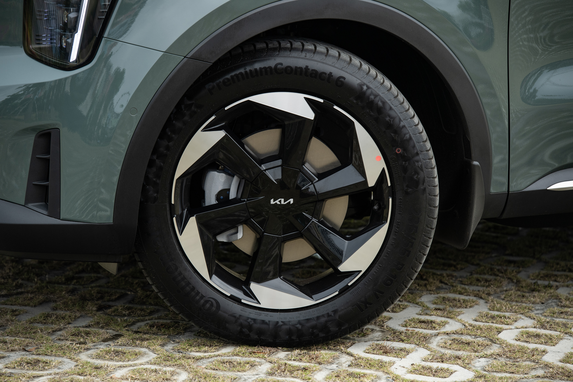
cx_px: 286
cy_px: 191
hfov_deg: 12.1
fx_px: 2705
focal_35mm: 170
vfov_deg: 8.1
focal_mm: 170
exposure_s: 1/200
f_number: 5.6
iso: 500
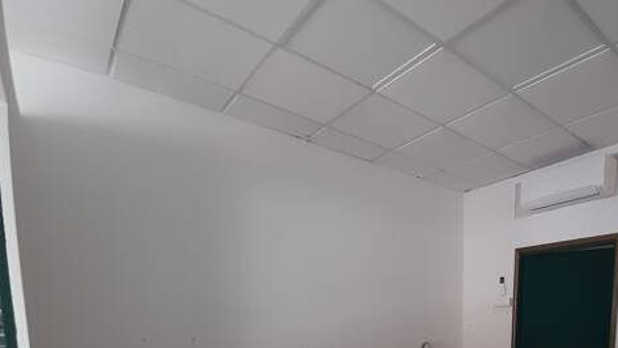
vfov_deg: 41.4
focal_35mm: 23
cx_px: 444
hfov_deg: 74.4
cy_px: 366
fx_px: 377
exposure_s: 1/25
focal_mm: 1.42
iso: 320
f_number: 2.2
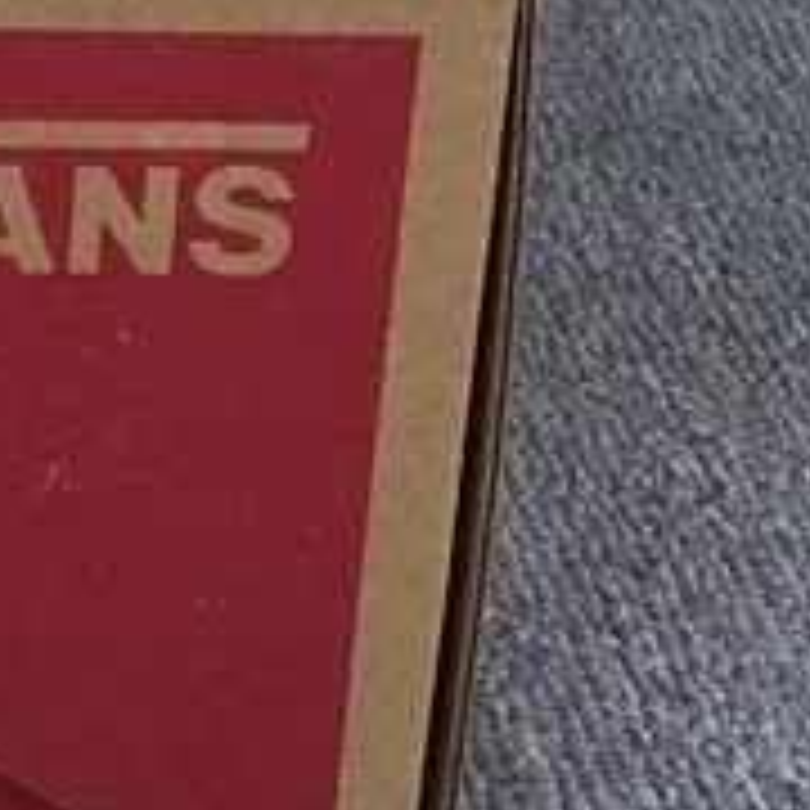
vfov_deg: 12.4
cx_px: -378
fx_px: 3627
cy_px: -223
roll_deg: -1.5
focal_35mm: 137
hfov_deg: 12.2
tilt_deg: -20.8
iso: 25
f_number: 2.4
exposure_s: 1/377
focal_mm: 3.3
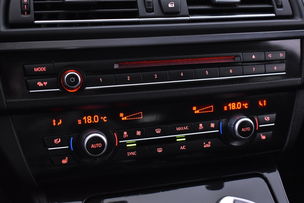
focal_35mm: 46
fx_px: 393
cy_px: 102
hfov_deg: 42.3
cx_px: 152
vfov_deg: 28.9
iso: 3200
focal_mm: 31
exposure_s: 1/20
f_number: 4.2
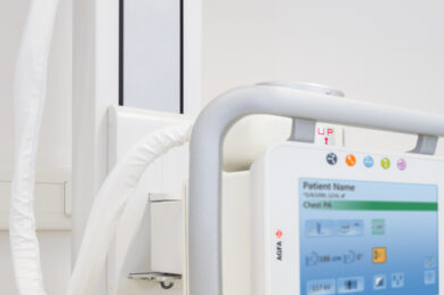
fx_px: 616
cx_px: 547
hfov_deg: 32.1
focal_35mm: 50
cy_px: 231
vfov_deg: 26.5
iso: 640
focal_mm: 19
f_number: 8
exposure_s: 1/30
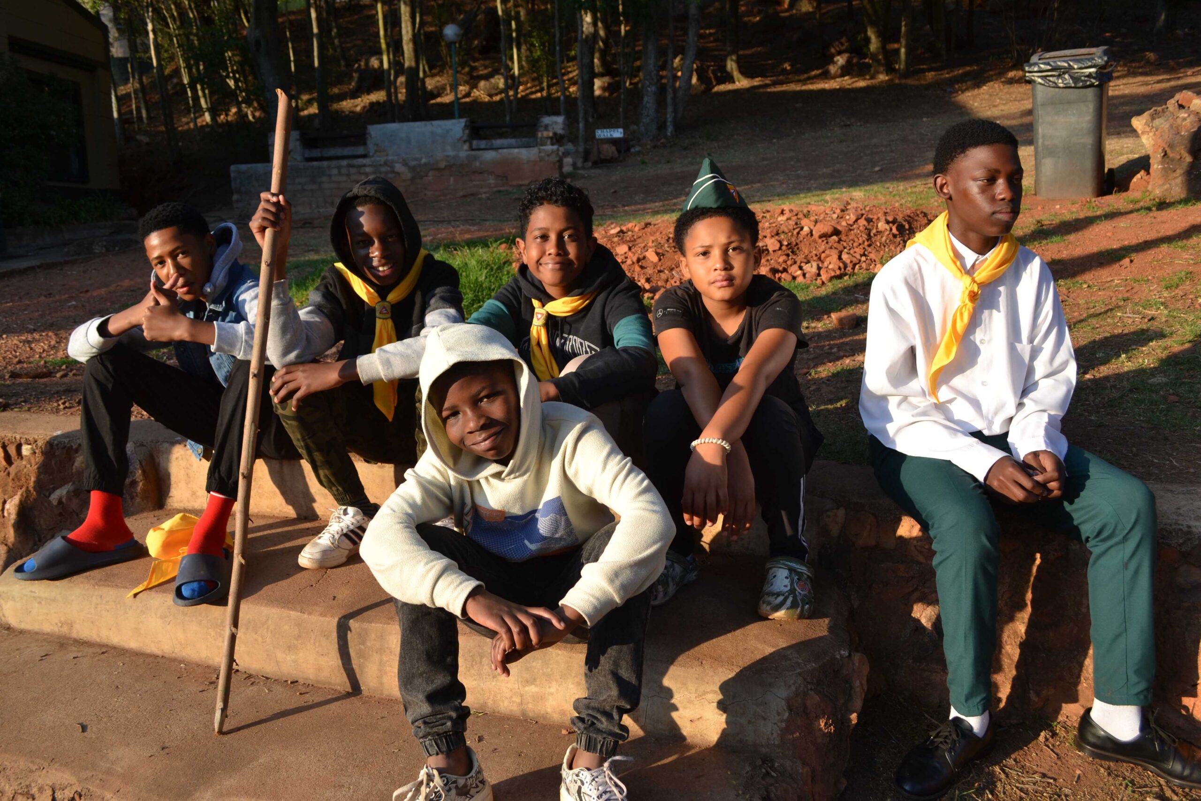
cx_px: 600
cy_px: 400
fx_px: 1101
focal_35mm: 33
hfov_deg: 57.2
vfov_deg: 40.0
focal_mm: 22
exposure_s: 1/160
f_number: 6.3
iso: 100
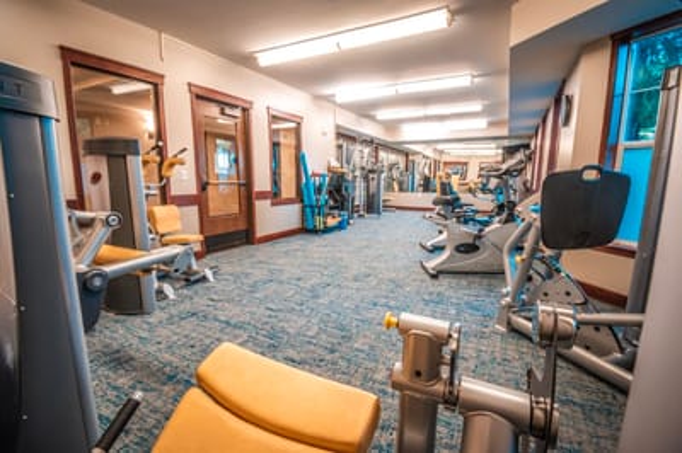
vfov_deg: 77.2
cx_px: 341
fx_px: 284
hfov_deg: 100.4
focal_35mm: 15
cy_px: 226
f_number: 5
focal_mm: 10
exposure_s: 1/13
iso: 400
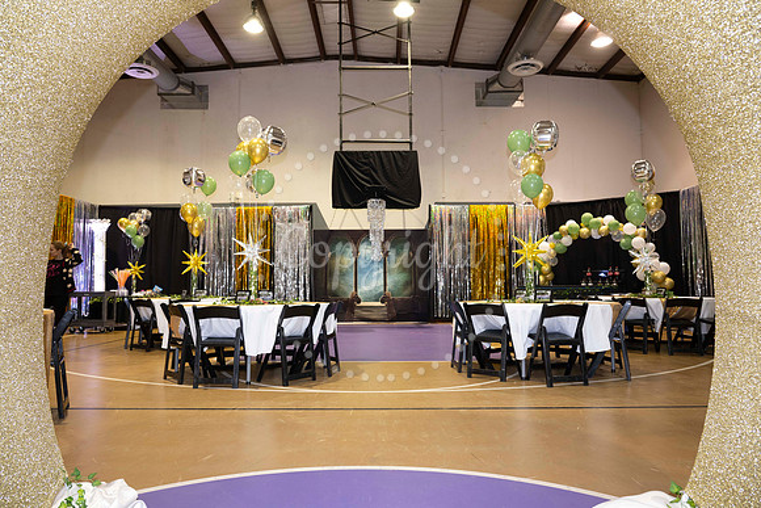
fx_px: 507
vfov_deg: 53.2
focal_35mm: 24
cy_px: 254
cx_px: 380
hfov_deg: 73.7
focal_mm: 24
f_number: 5
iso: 1250
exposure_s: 1/30
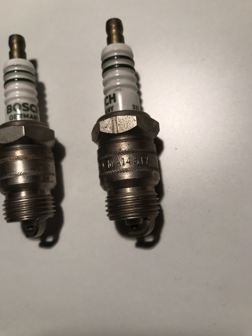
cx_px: 126
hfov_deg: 49.7
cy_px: 168
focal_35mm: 28
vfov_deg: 63.4
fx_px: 272
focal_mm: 3.99
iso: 20
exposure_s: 1/105
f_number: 1.8
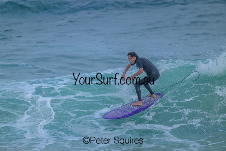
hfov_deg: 1.8
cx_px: 113
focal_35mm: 1124
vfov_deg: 1.2
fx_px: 7058
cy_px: 76
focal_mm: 1120
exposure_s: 1/1600
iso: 1600
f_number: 9
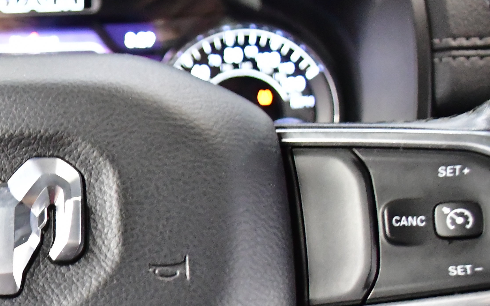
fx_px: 921
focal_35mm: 69
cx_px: -5
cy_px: 262
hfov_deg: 27.9
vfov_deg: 18.6
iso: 5000
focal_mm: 18
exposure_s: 1/40
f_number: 4
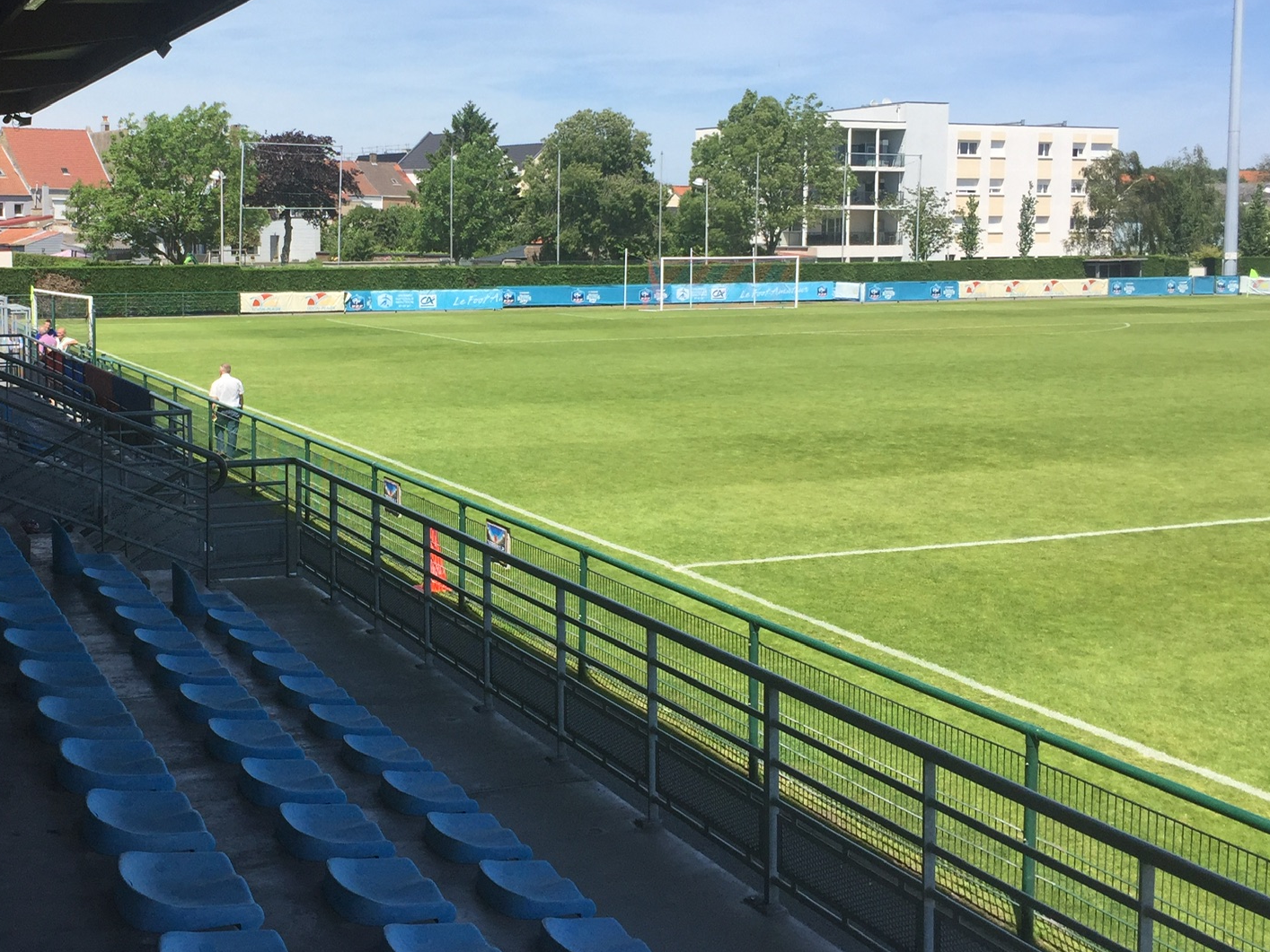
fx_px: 1541
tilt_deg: -4.0
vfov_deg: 34.2
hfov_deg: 44.0
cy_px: 365
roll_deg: -1.9
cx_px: 406
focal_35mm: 42
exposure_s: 1/1799
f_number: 2.2
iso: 32
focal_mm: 4.15
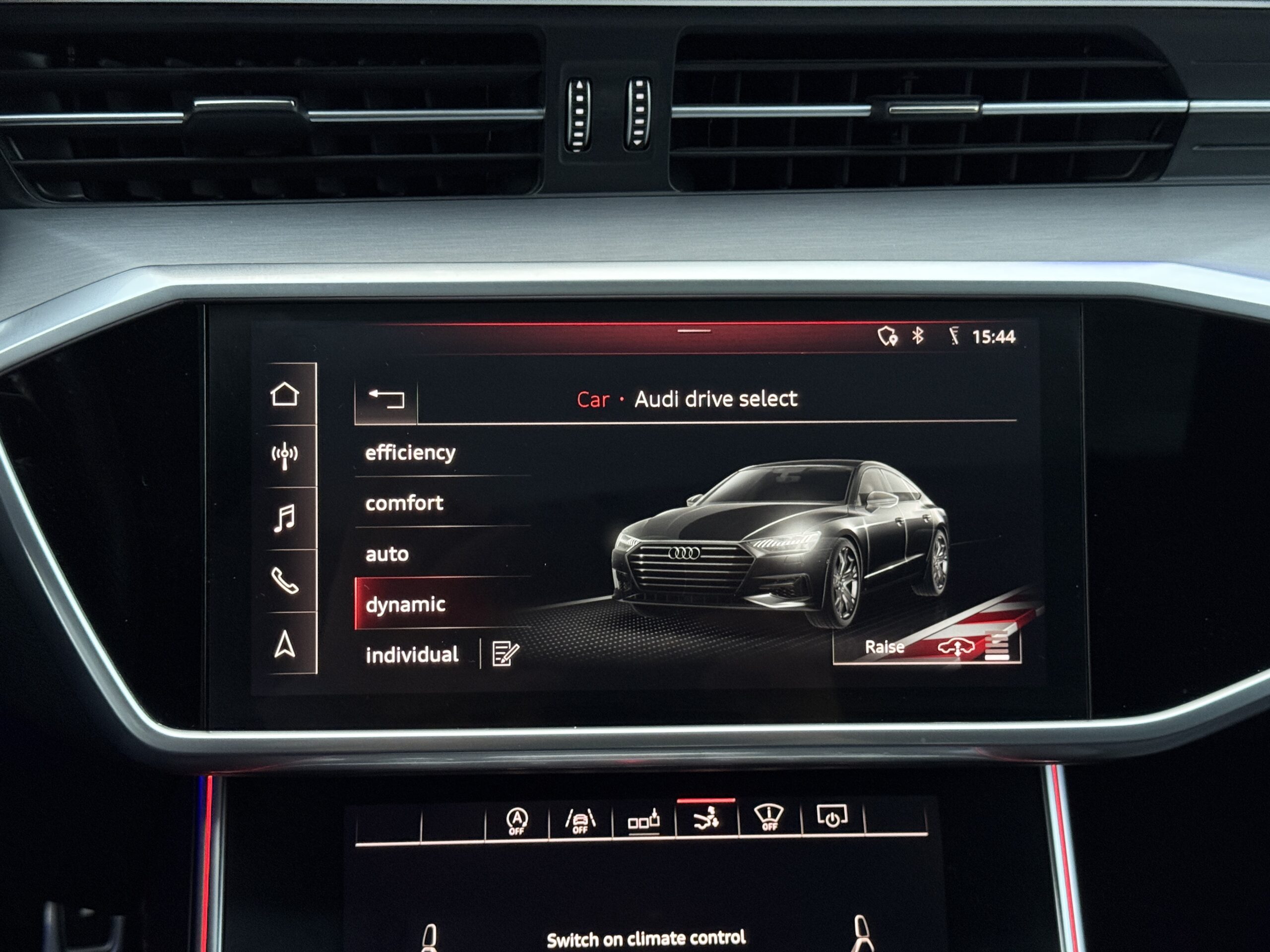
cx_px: 635
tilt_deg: -23.5
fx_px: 1761
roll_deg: -0.2
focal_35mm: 48
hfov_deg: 39.7
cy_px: 476
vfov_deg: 30.3
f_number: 1.78
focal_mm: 6.76
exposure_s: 1/49
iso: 250
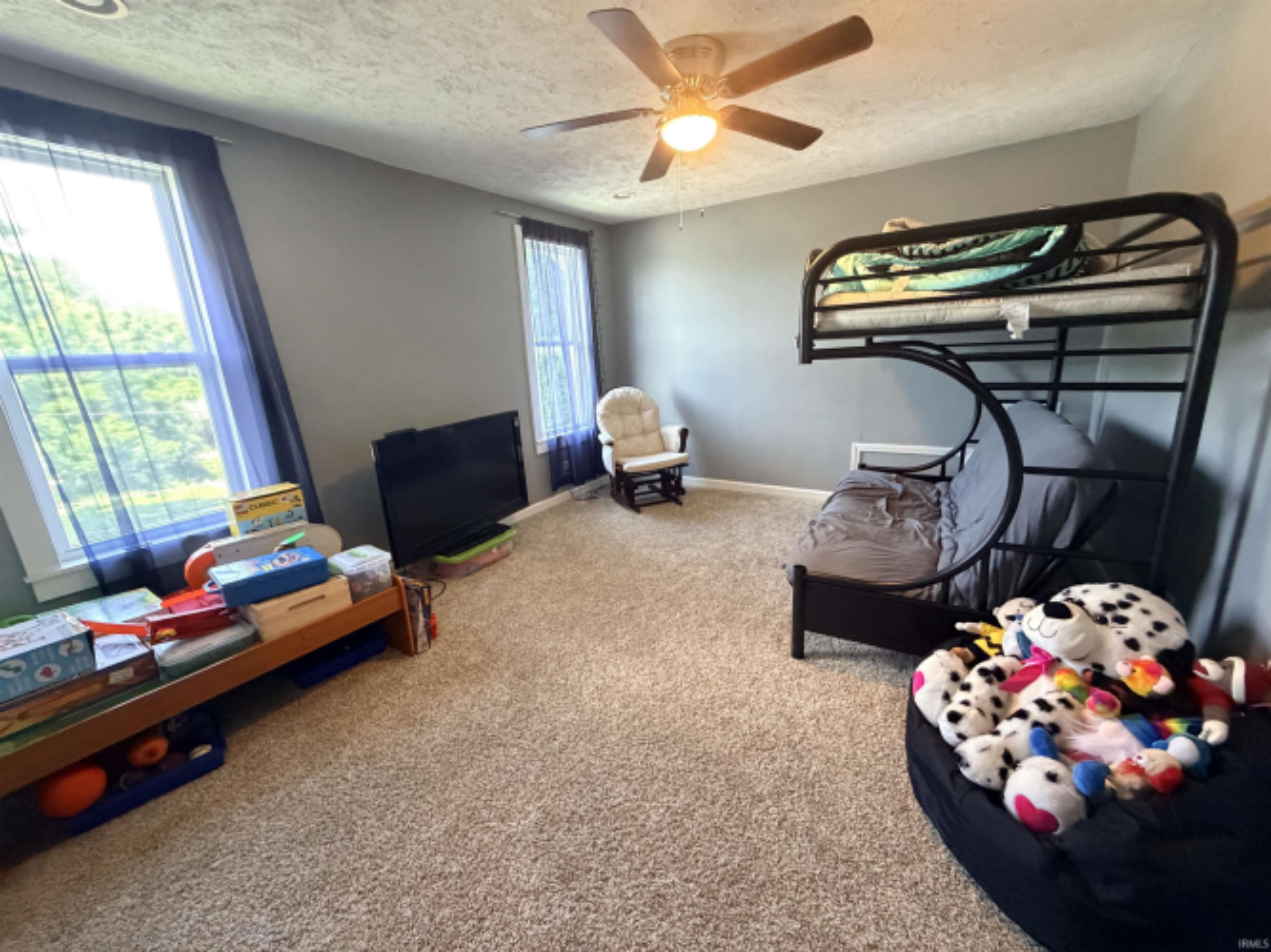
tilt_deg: -14.3
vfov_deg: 85.7
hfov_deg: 102.1
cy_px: 476
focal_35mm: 14
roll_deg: +3.3
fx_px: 514
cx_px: 636
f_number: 2.2
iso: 640
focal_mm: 2.22
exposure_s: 1/60
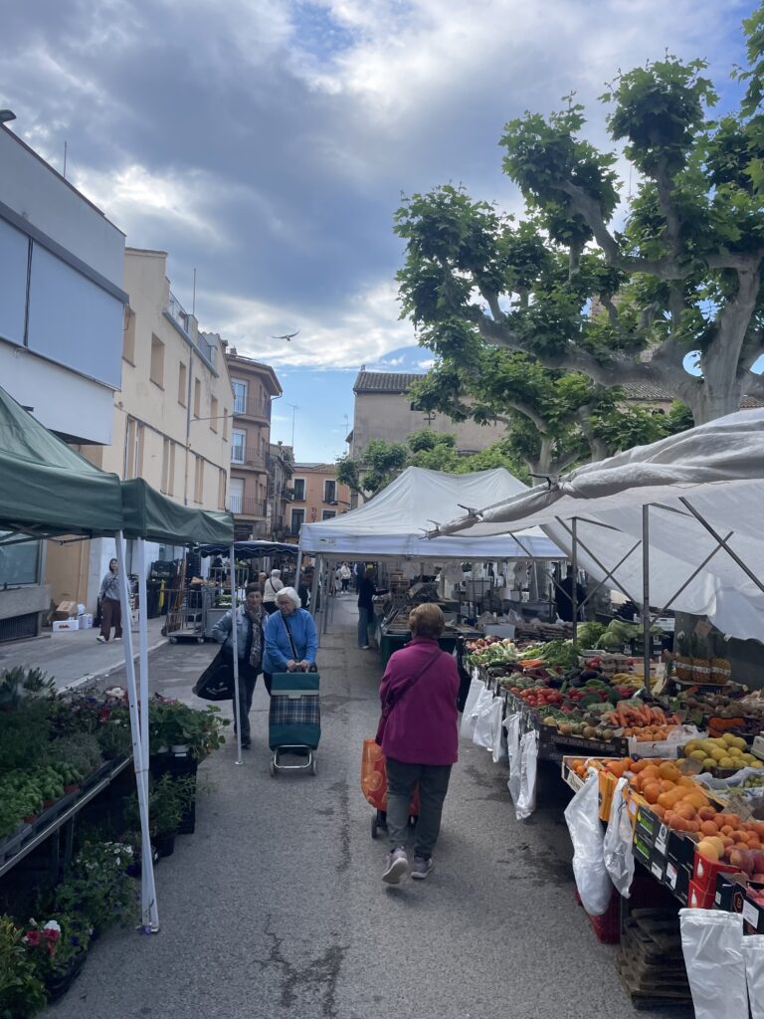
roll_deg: -0.7
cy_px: 510
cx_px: 382
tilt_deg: -0.5
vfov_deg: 67.3
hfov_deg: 53.1
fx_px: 765
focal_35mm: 26
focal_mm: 4.2
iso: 32
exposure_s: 1/1182
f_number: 1.6
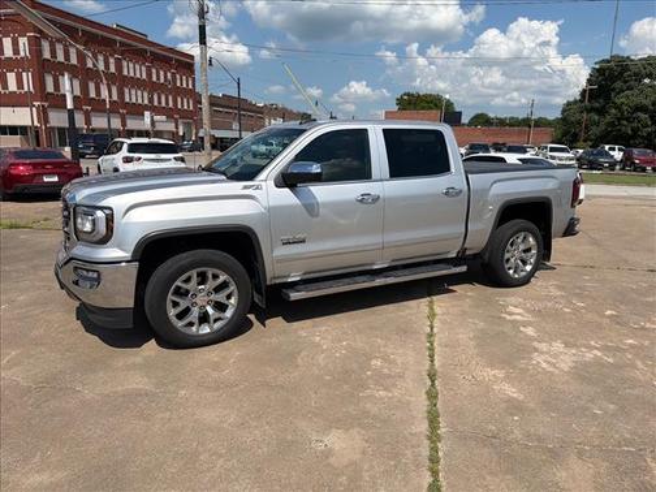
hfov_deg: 71.6
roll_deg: -0.8
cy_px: 246
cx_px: 328
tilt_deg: -12.4
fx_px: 455
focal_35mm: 24
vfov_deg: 56.8
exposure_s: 1/11905
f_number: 1.78
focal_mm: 6.76
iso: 125
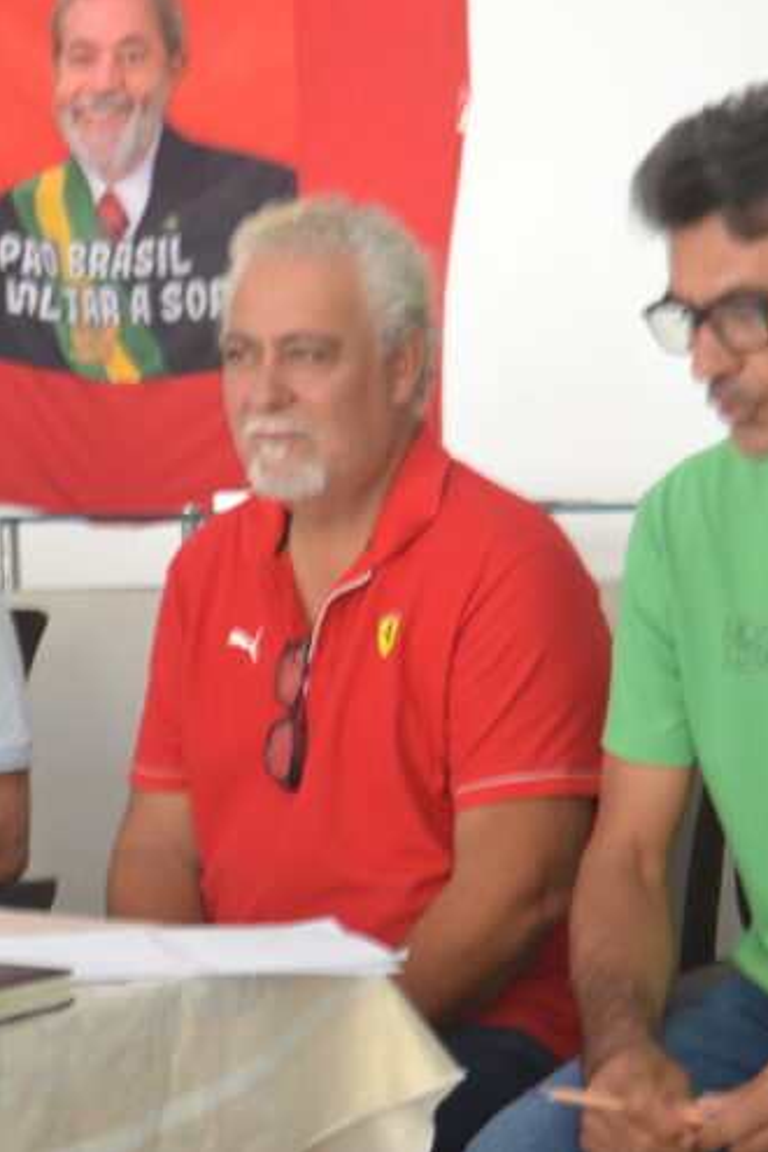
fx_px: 2912
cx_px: 384
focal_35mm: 91
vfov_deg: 22.4
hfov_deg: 15.0
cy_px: 575
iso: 400
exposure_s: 1/15
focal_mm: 40
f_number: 5.3
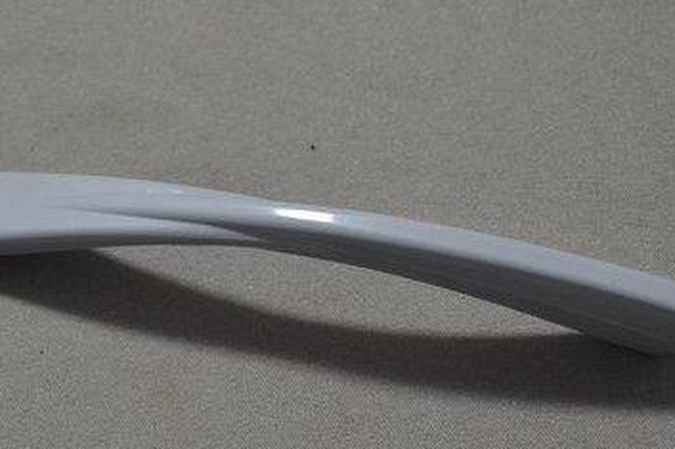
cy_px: 221
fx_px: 2870
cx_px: 101
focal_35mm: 153
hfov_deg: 13.3
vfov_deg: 9.0
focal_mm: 45
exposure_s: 1/30
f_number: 5.3
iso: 400
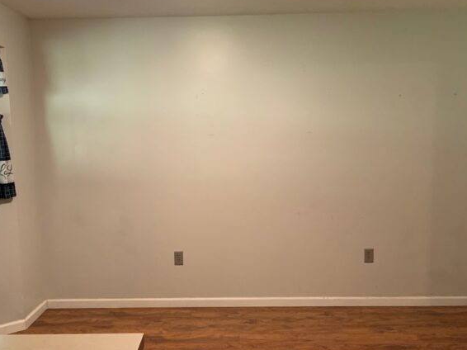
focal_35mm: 41
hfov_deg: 45.7
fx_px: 553
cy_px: 210
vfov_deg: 35.0
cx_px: 207
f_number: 1.8
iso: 200
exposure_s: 1/60
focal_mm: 3
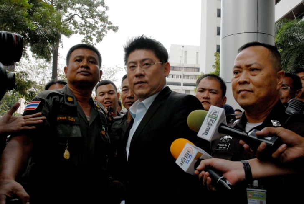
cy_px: 102
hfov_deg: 57.2
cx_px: 152
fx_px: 279
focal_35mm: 33
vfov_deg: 40.1
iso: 400
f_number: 10
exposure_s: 1/200
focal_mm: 22
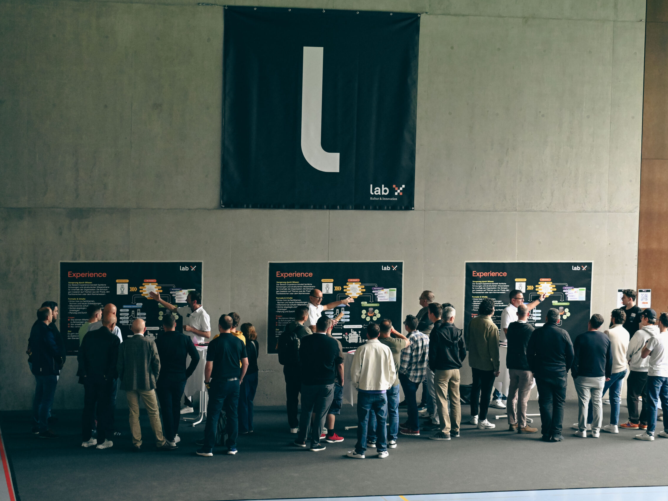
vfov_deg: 17.4
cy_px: 249
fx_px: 1640
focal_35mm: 85
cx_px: 359
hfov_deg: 23.0
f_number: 4.5
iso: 3200
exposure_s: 1/80
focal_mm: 52
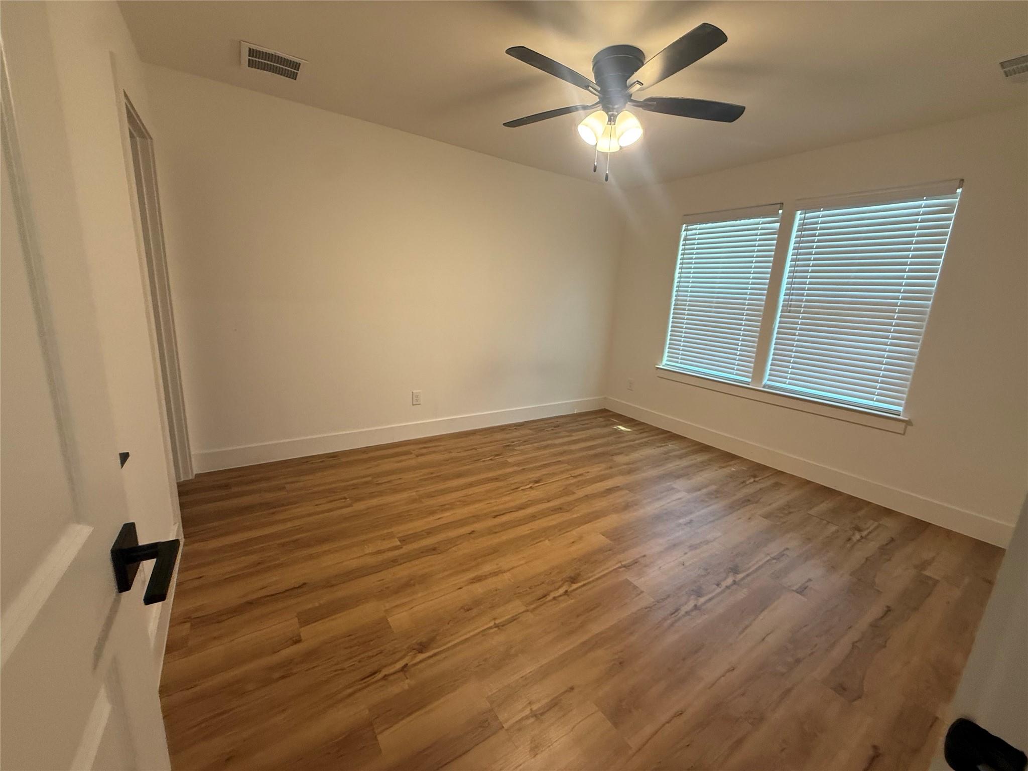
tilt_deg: -12.0
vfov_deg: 85.7
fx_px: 416
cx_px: 514
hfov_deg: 102.1
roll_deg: -3.8
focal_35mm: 14
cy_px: 386
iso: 250
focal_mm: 2.22
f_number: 2.2
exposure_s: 1/120
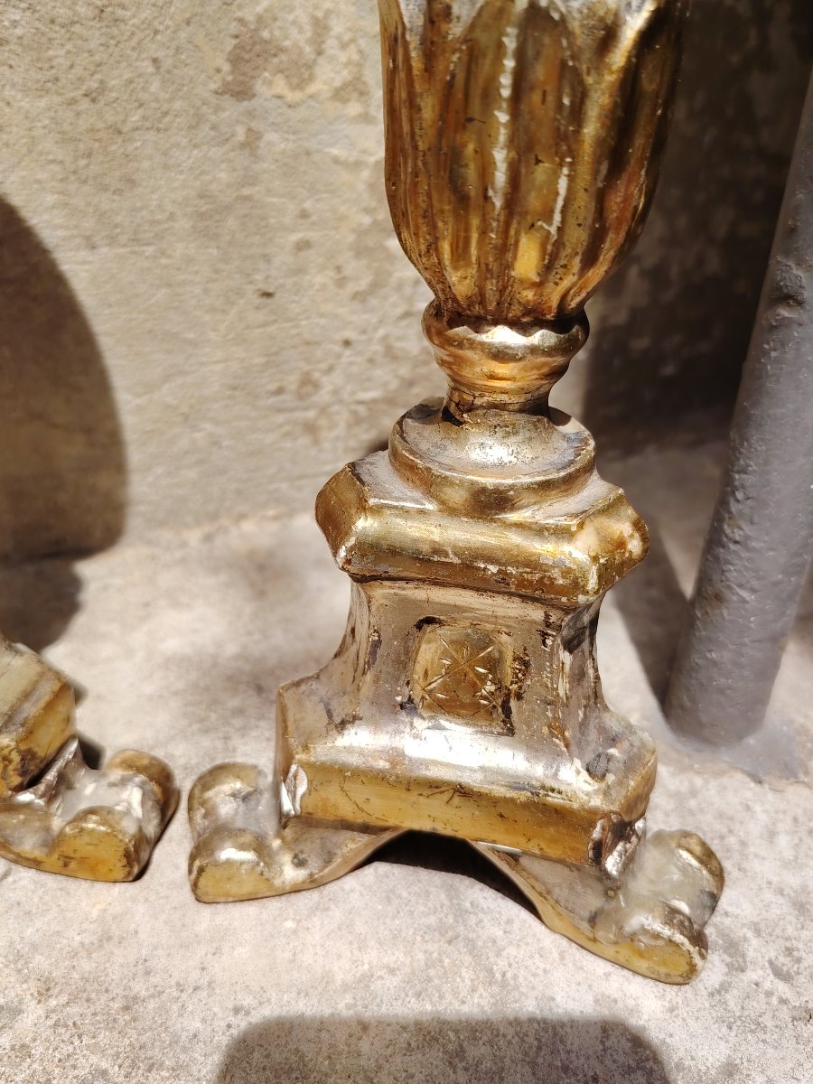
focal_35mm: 30
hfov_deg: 46.8
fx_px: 939
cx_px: 406
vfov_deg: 60.0
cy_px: 542
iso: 106
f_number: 1.75
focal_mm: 5.25
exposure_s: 1/444
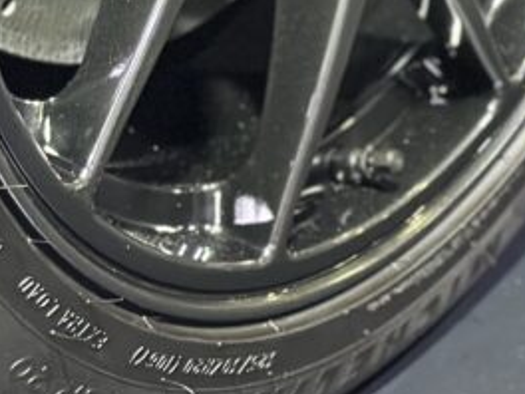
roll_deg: -2.8
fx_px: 2821
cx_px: 553
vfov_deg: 7.7
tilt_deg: -18.9
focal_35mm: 186
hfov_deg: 10.5
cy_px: -358
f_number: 1.78
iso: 640
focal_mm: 6.86
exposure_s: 1/40
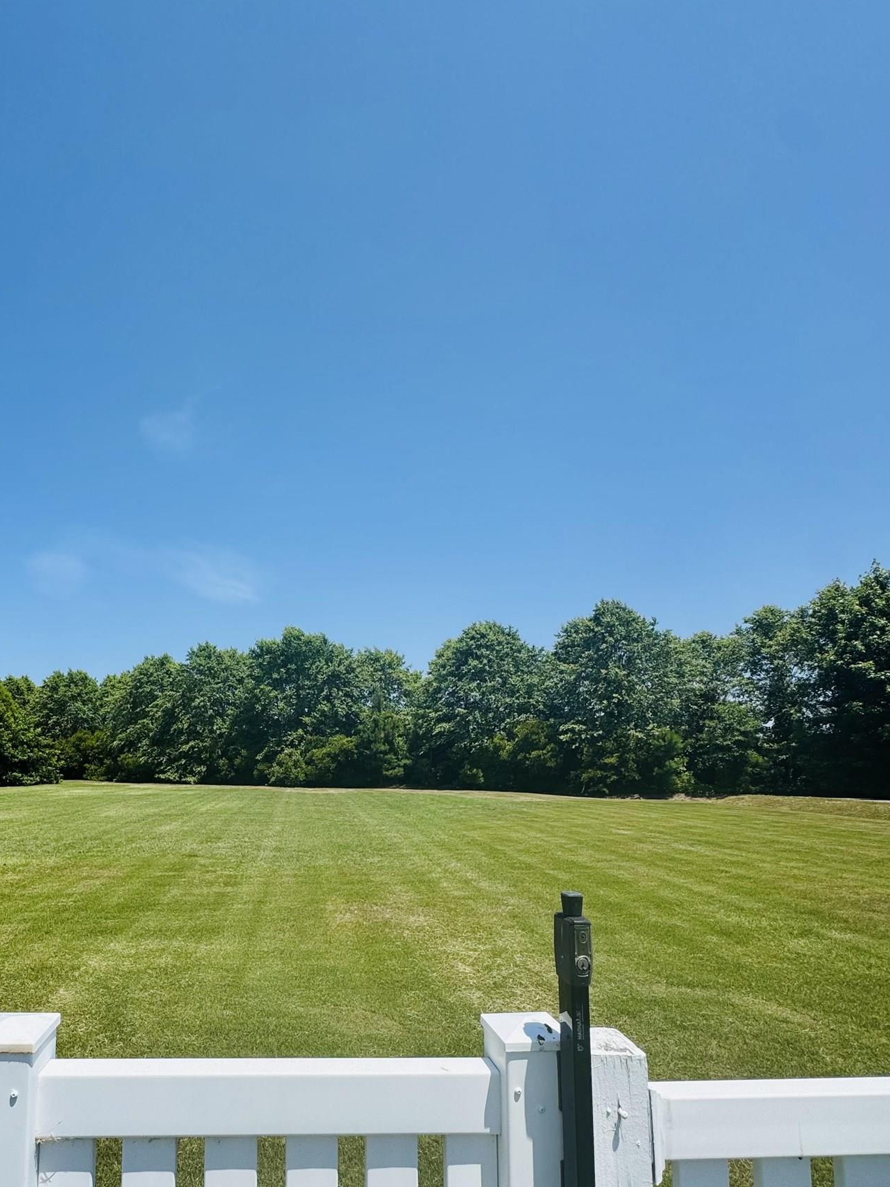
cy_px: 717
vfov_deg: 83.5
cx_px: 306
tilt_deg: +5.6
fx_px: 652
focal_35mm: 19
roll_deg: +0.3
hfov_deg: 67.0
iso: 50
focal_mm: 2.22
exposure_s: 1/2208
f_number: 2.2
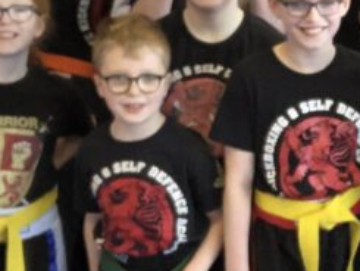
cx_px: 371
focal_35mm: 139
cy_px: 219
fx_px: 1446
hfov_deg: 14.0
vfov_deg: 10.6
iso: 100
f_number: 2.2
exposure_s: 1/100
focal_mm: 2.87
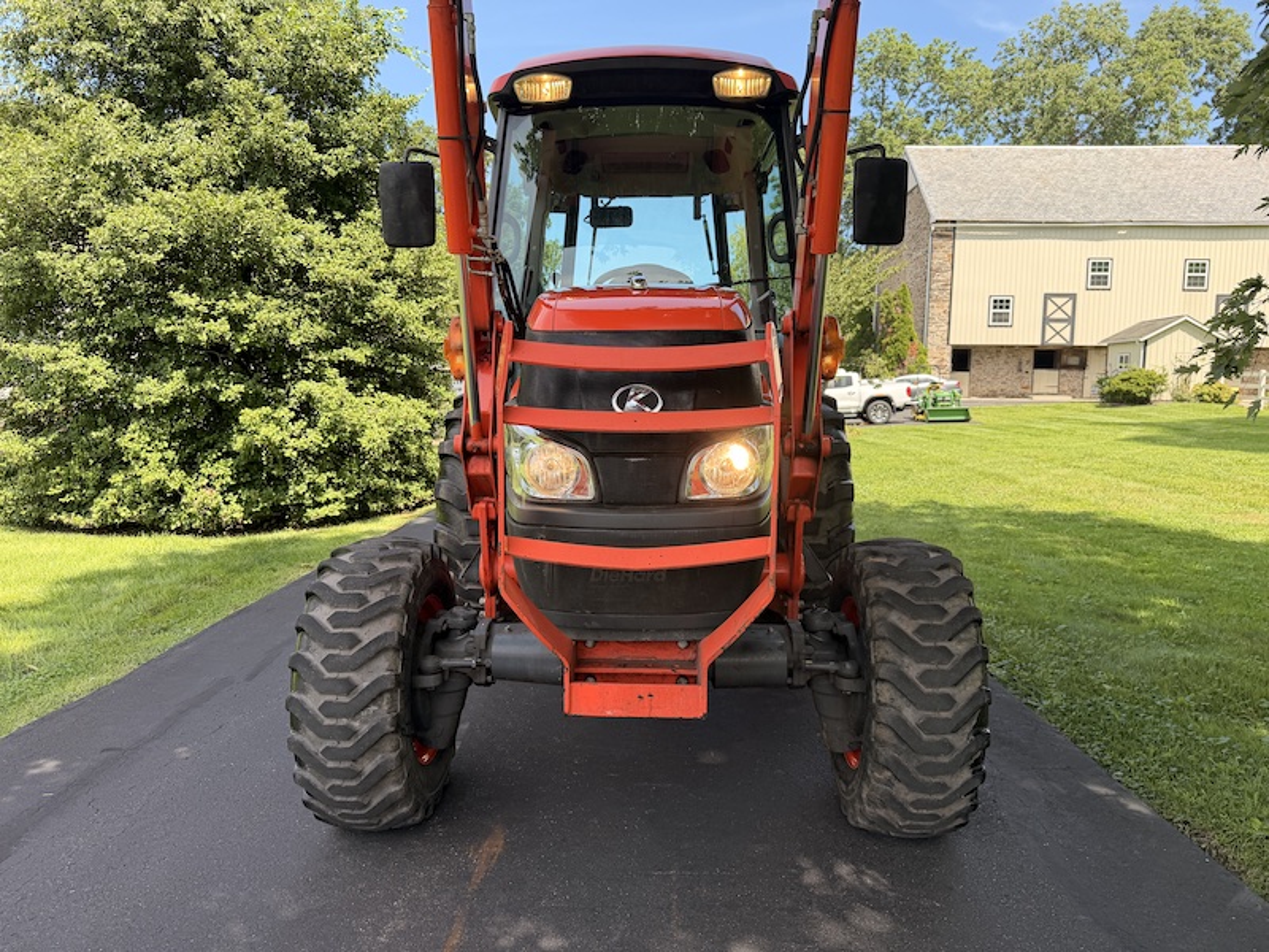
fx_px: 880
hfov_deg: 71.6
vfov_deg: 56.8
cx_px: 634
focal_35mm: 24
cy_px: 476
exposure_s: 1/1250
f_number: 1.78
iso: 100
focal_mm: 6.76
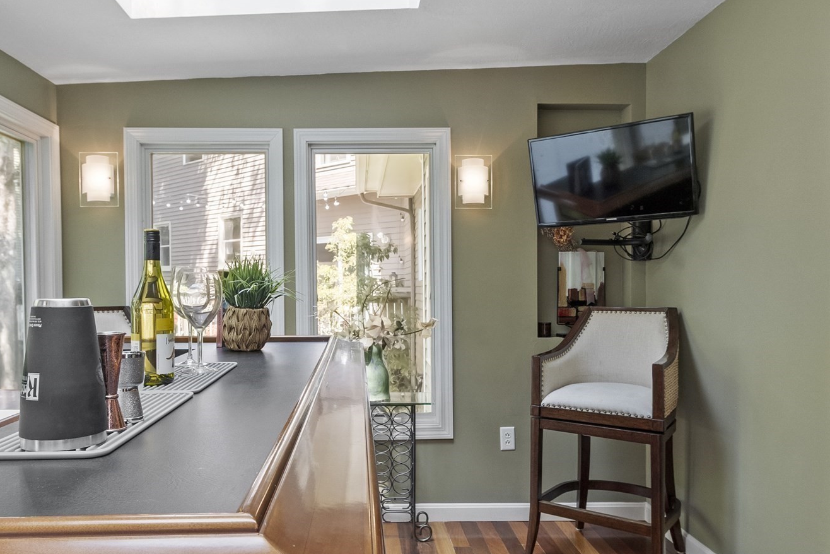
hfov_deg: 65.4
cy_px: 298
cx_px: 381
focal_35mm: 28
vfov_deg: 46.4
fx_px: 646
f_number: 6.3
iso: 800
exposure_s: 1/6
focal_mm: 12
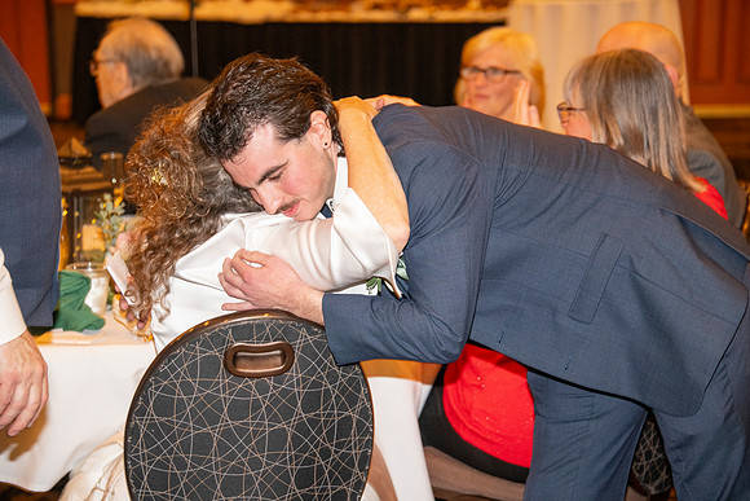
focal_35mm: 122
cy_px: 250
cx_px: 375
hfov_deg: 16.8
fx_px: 2542
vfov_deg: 11.2
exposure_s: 1/60
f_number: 5.6
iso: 2000
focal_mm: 122
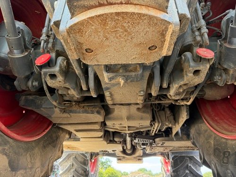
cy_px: 88
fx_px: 164
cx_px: 118
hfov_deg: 71.6
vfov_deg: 56.8
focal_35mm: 24
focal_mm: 6.76
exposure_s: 1/243
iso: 200
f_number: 1.78
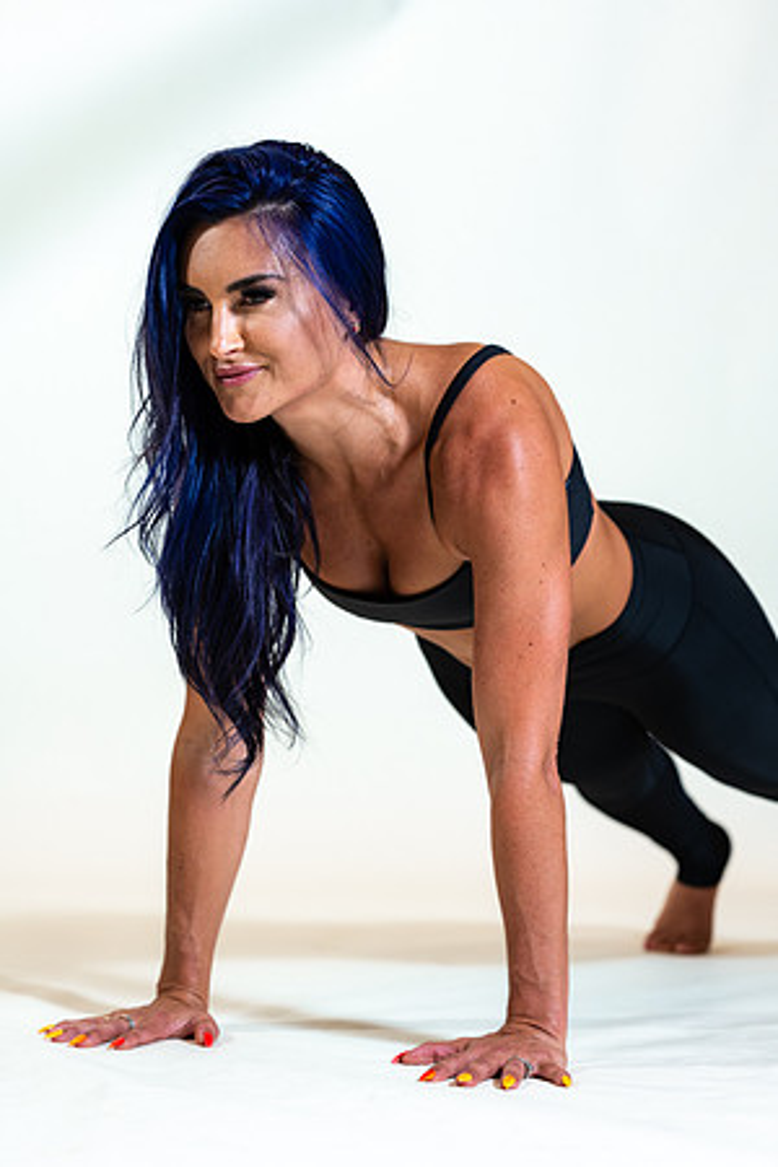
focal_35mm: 85
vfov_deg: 23.9
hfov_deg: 16.1
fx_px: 2755
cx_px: 389
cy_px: 584
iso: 320
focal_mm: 85
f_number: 4
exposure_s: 1/160
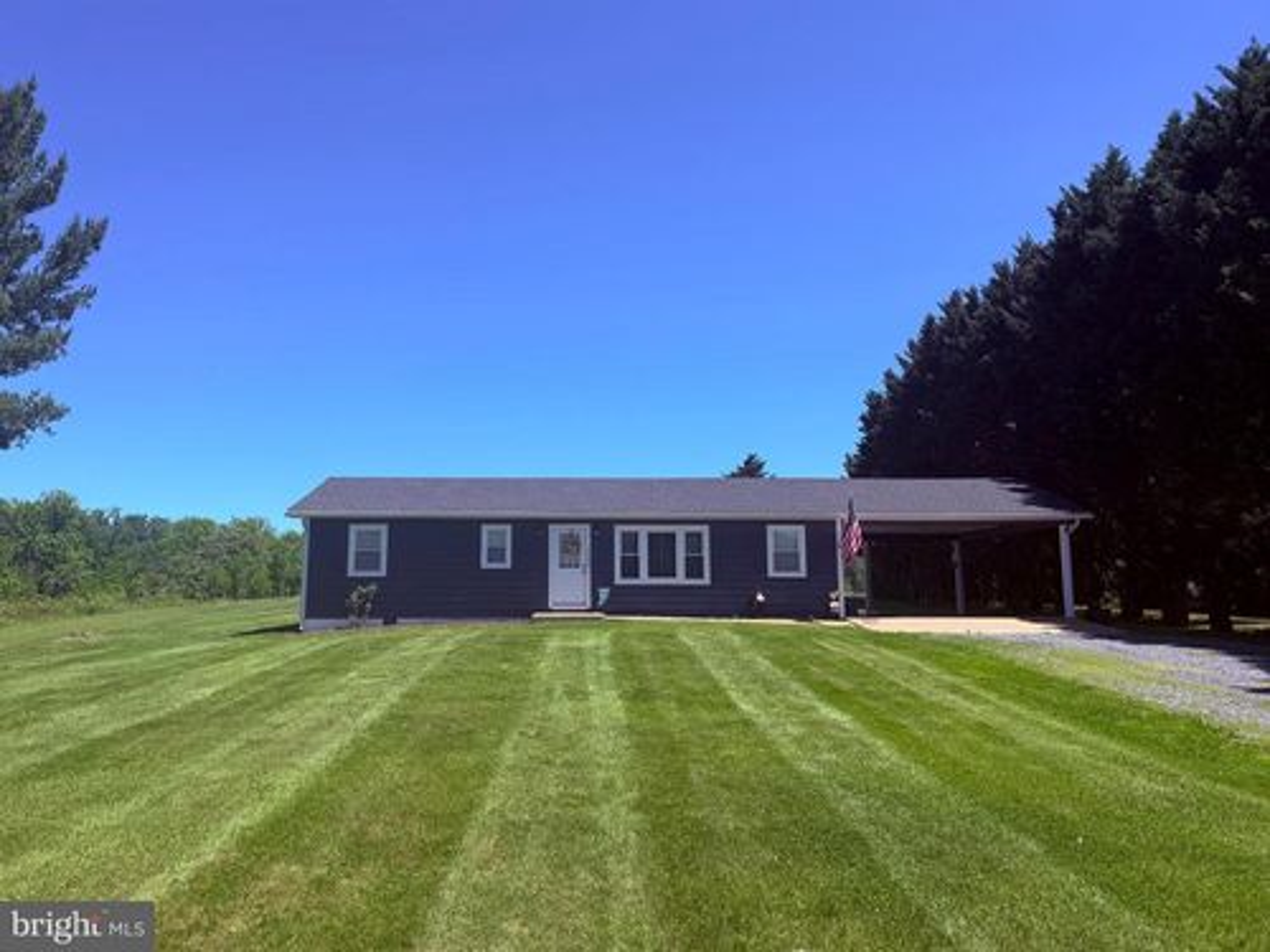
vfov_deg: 56.8
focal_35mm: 24
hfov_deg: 71.6
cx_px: 635
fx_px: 881
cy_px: 476
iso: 80
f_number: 1.78
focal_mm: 6.76
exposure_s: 1/3953
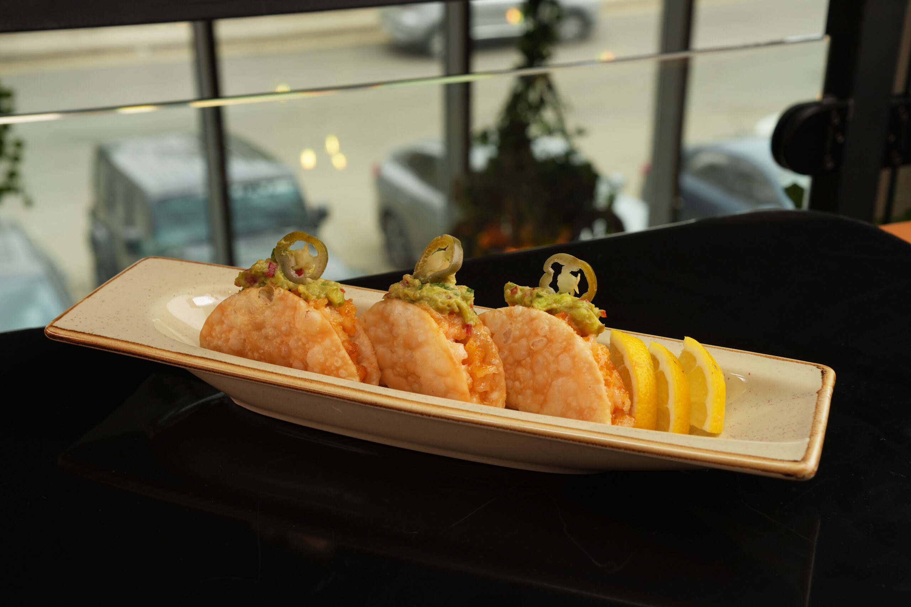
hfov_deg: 38.9
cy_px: 304
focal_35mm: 51
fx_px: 1291
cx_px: 456
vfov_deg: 26.5
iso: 200
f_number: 9
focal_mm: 51
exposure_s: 1/63.7
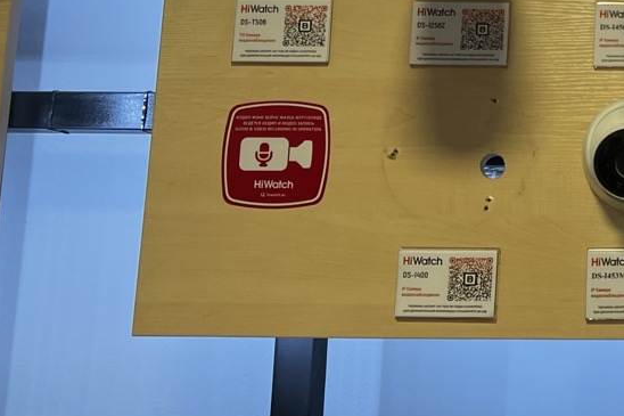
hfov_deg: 23.0
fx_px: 1369
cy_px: 59
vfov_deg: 17.1
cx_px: 799
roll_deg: -0.6
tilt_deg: +10.7
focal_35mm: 79
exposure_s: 1/120
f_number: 1.5
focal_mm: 5.7
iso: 50
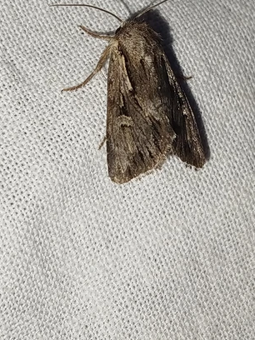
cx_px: 157
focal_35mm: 116
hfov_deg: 12.8
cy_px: 86
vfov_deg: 16.9
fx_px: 1139
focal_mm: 5.31
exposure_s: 1/50
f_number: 1.7
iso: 80
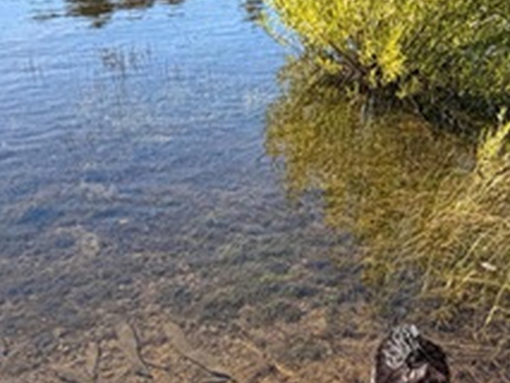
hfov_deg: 39.0
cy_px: 338
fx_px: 708
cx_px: 354
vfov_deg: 29.2
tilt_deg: -34.3
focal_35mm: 48
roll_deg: -1.5
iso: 40
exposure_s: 1/506
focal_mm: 2.22
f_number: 2.2
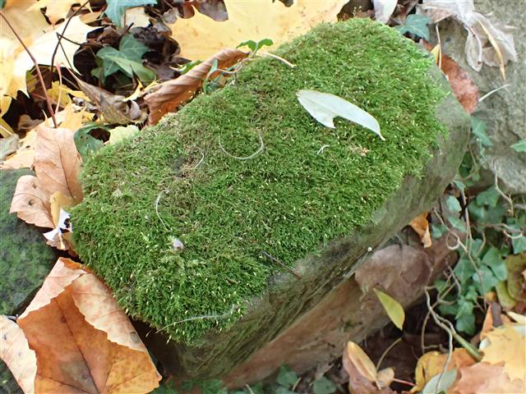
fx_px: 456
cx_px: 263
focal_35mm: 30
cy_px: 197
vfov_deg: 46.8
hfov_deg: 60.0
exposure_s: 1/80
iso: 800
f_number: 2.3
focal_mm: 5.5
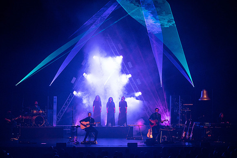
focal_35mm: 96
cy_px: 79
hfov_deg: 21.2
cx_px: 118
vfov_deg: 14.3
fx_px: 632
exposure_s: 1/250
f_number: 5.6
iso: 6400
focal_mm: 96
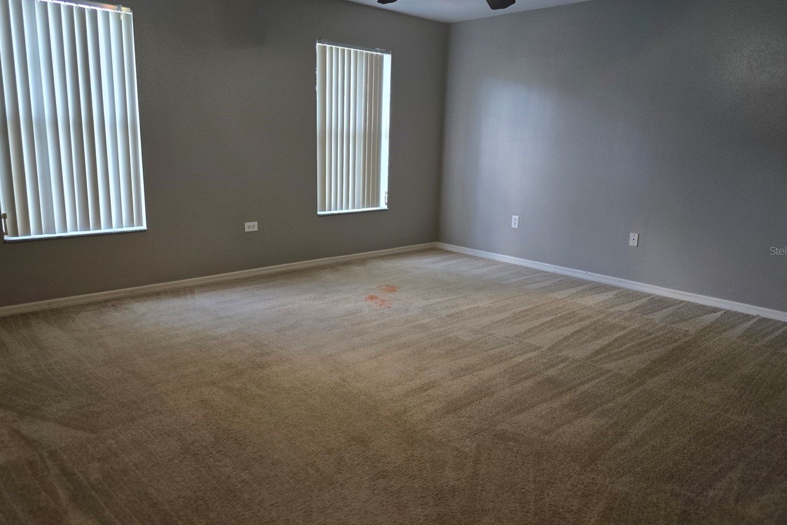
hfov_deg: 69.4
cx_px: 392
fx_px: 568
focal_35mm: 26
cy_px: 250
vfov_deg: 49.5
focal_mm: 6.3
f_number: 1.7
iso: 320
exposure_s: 1/120
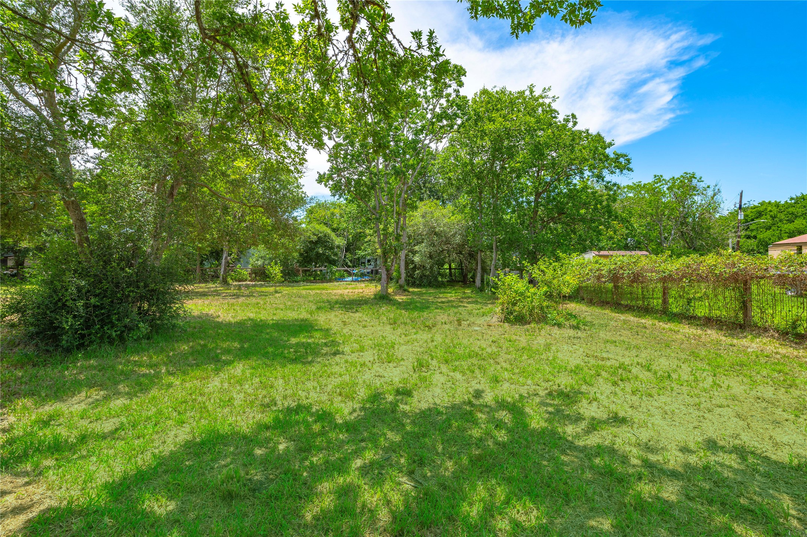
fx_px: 358
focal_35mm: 16
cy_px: 268
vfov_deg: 73.7
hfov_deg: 96.8
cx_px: 404
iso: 125
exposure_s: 1/160
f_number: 11
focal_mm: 16
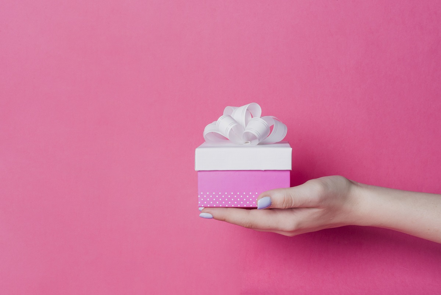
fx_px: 613
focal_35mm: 50
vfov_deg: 27.0
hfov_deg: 39.6
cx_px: 220
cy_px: 148
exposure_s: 1/125
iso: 640
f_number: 16
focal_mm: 50
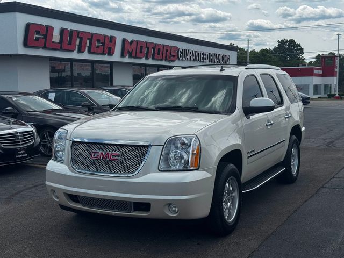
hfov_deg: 39.7
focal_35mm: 48
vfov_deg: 30.3
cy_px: 129
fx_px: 477
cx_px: 172
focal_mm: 6.76
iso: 64
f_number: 1.78
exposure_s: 1/6410
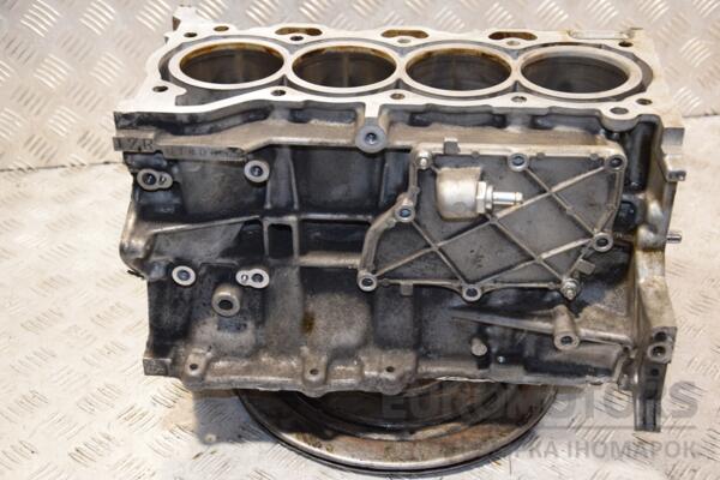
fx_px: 1050
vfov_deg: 25.8
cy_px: 240
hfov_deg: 37.9
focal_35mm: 52
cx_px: 360
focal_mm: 35
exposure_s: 1/100
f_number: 5
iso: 800
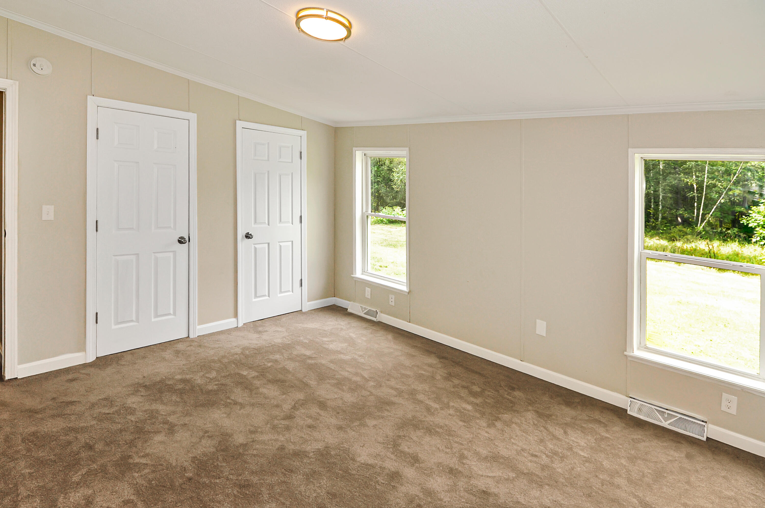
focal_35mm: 16
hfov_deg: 95.1
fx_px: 350
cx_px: 382
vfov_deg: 71.9
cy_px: 254
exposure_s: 1/125
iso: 320
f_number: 5.6
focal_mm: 11
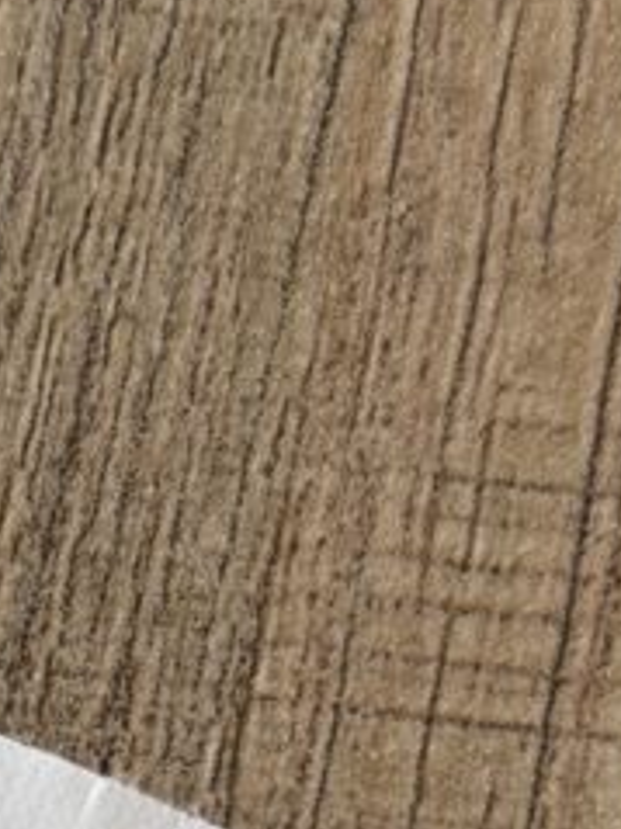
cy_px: 1498
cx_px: -389
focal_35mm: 206
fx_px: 4932
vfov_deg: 9.2
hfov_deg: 7.1
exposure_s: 1/138
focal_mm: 6.76
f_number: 1.78
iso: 64
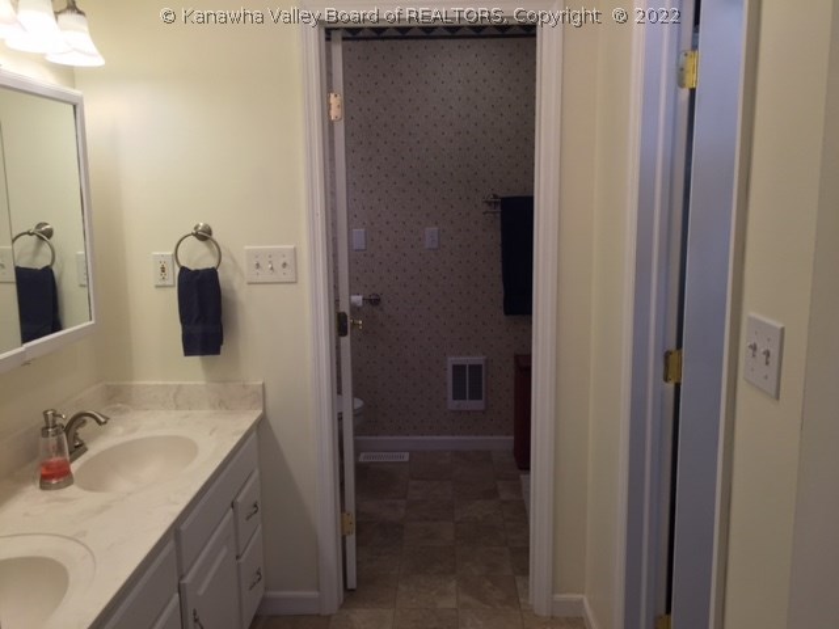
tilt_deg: -9.6
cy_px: 314
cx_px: 420
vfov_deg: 48.2
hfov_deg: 61.7
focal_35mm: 29
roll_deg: +0.4
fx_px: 703
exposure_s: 1/60
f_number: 2.2
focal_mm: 4.15
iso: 40
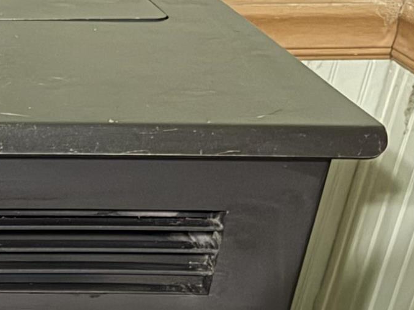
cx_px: -391
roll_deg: +0.7
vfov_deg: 12.7
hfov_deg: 15.0
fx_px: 1304
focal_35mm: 109
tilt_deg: -34.4
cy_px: 498
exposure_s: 1/17
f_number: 1.78
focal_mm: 6.76
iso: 1600
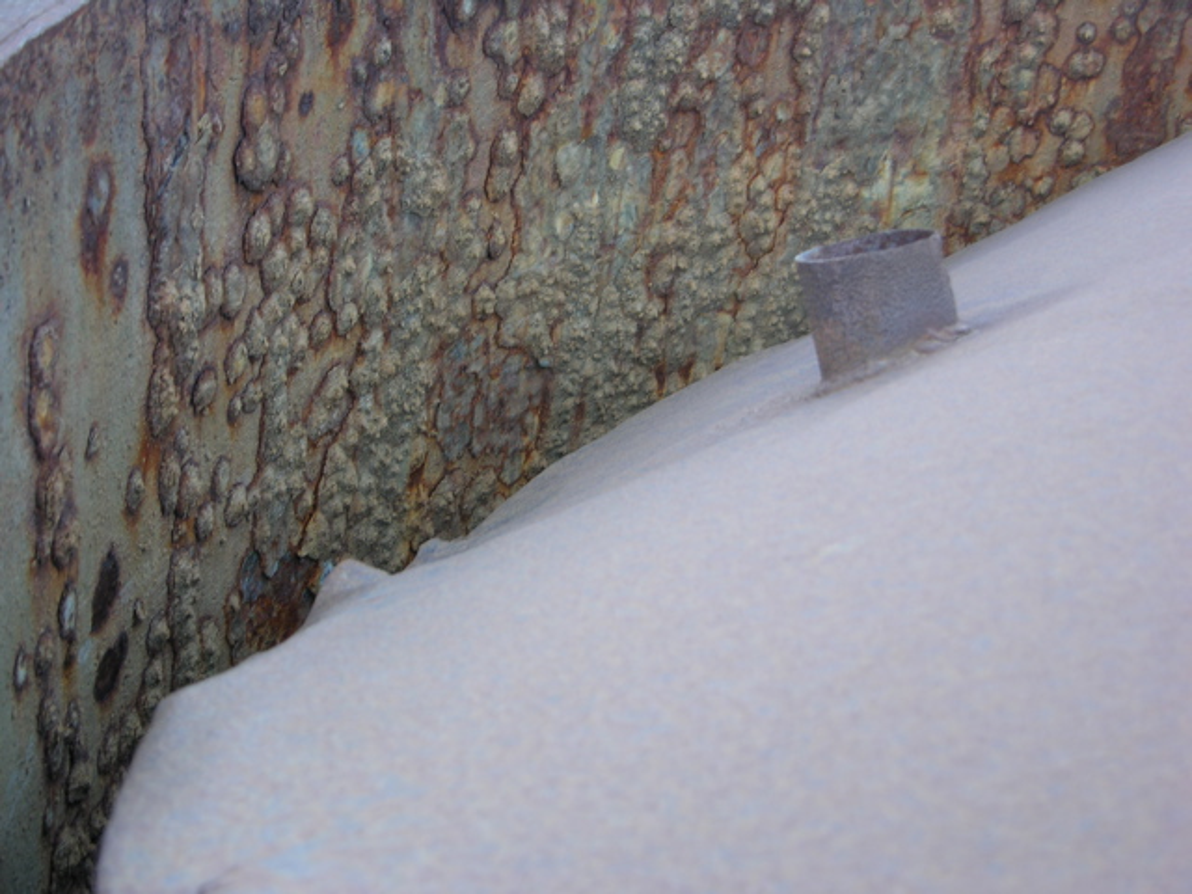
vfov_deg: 22.3
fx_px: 2273
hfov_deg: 29.4
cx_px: 596
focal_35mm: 66
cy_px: 447
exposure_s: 1/33.8
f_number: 3.2
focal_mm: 16.8
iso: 50
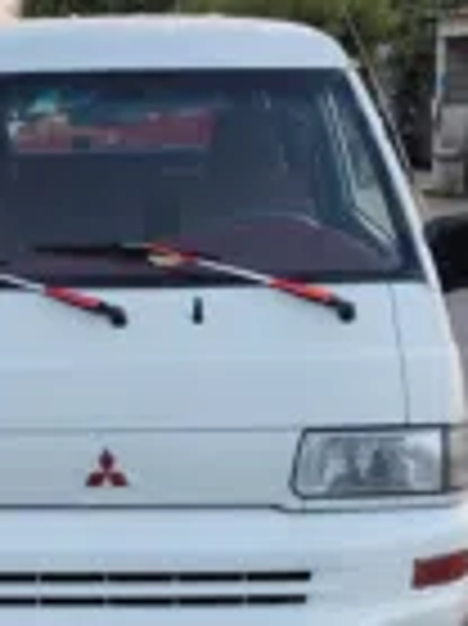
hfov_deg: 20.1
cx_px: 81
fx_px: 1300
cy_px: 306
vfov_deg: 27.1
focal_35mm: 72
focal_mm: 4.15
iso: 100
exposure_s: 1/134
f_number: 1.8
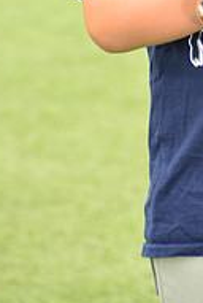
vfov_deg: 3.4
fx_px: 5115
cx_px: 285
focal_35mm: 607
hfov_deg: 2.3
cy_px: -92
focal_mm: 200
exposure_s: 1/200
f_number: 8
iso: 250
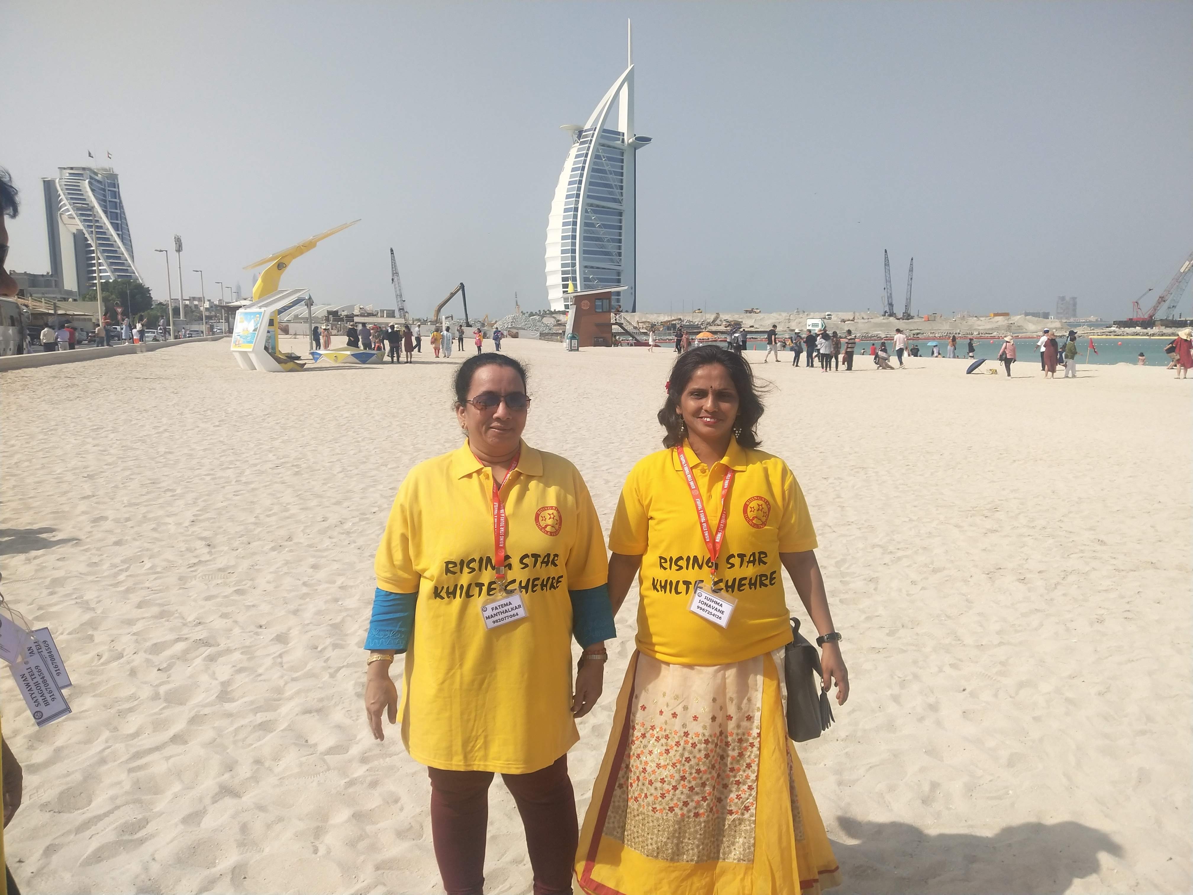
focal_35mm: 30
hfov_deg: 60.0
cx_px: 596
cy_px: 448
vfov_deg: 46.8
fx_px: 1034
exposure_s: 1/2953
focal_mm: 3.95
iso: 50
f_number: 1.8
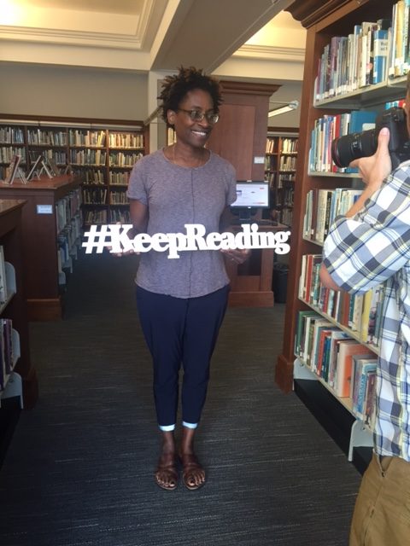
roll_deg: -1.3
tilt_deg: -11.5
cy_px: 273
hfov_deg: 48.2
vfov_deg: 61.7
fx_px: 458
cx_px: 205
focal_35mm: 29
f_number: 2.2
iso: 50
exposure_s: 1/30
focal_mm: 4.15
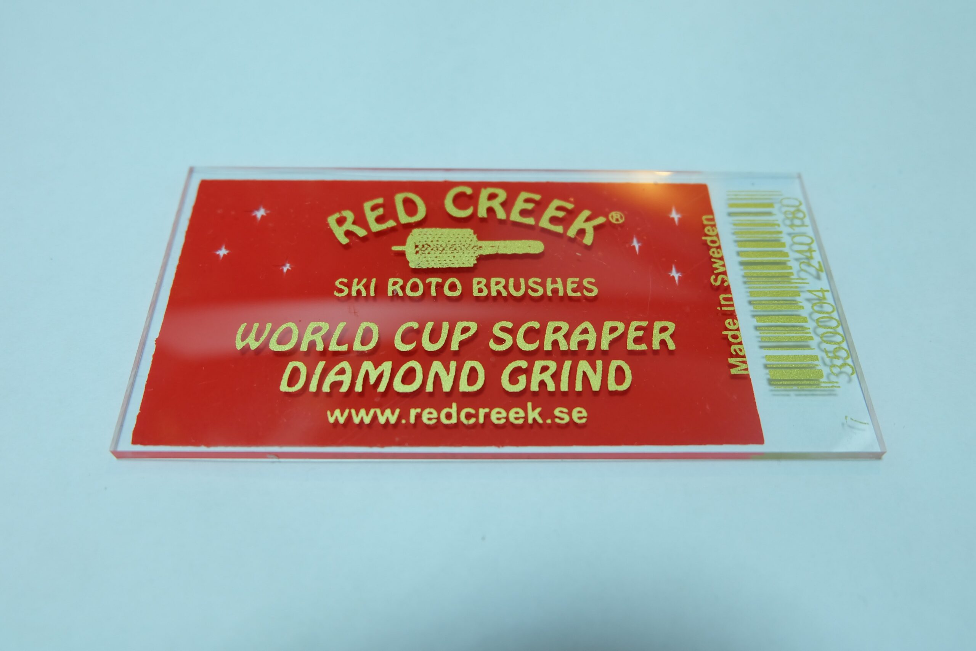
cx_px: 488
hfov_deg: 67.4
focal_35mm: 27
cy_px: 326
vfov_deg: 47.9
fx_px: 732
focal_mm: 18.2
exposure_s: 1/30
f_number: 4
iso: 800
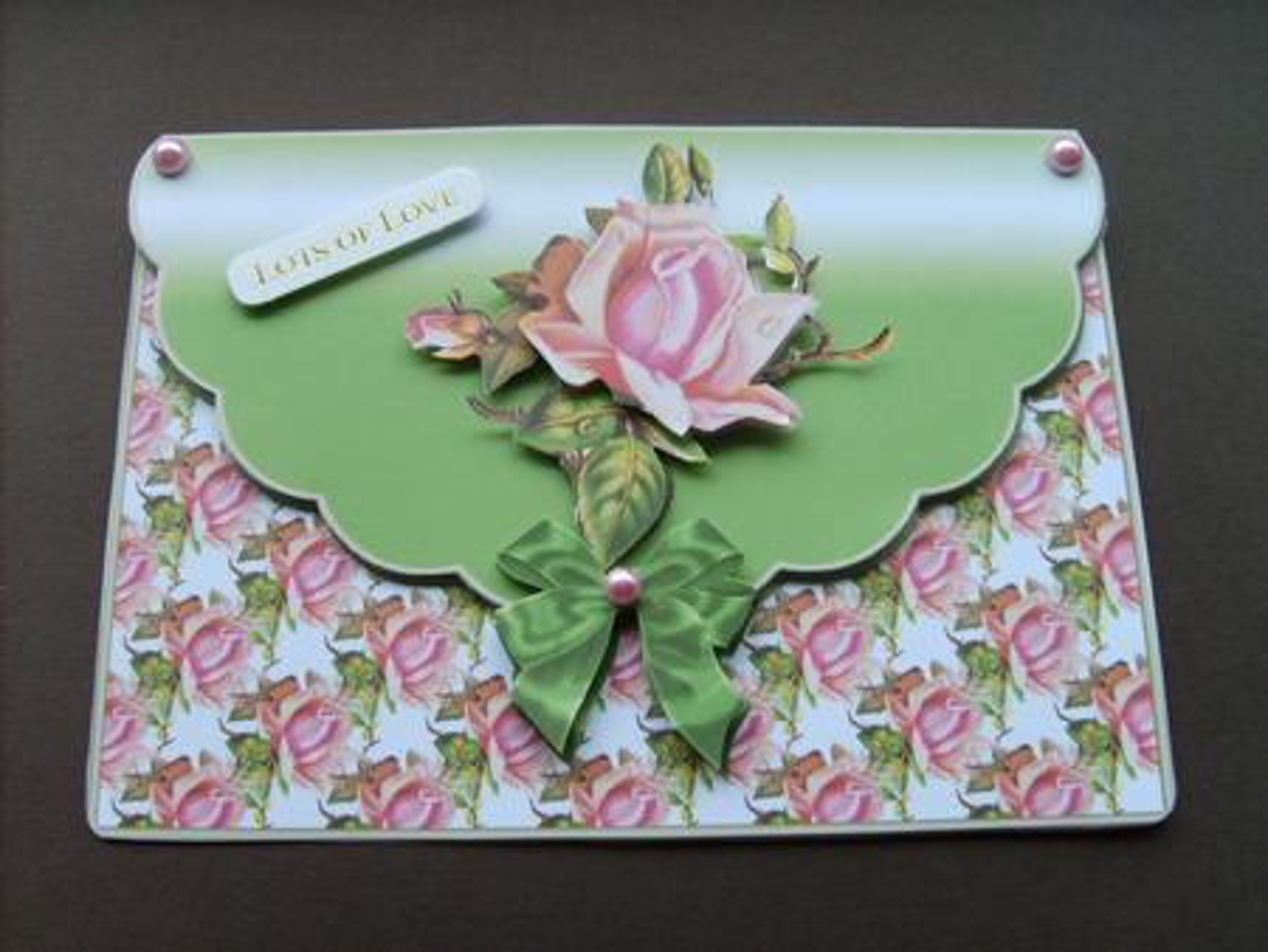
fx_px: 1283
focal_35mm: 35
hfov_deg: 52.6
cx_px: 634
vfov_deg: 40.7
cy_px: 476
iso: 66
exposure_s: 1/30
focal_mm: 5.8
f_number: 2.8
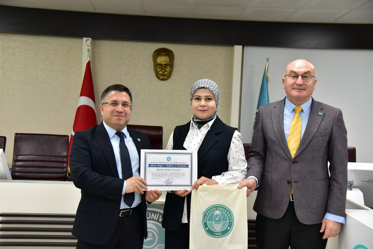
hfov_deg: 44.5
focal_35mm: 44
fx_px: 456
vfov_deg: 30.5
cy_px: 124
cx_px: 186
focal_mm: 44
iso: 3200
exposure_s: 1/640
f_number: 4
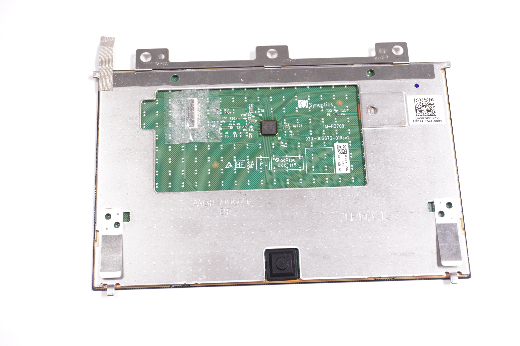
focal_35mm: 52
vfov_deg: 25.7
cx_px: 260
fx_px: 758
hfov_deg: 37.9
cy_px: 173
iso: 640
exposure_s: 1/160
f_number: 5.6
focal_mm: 35
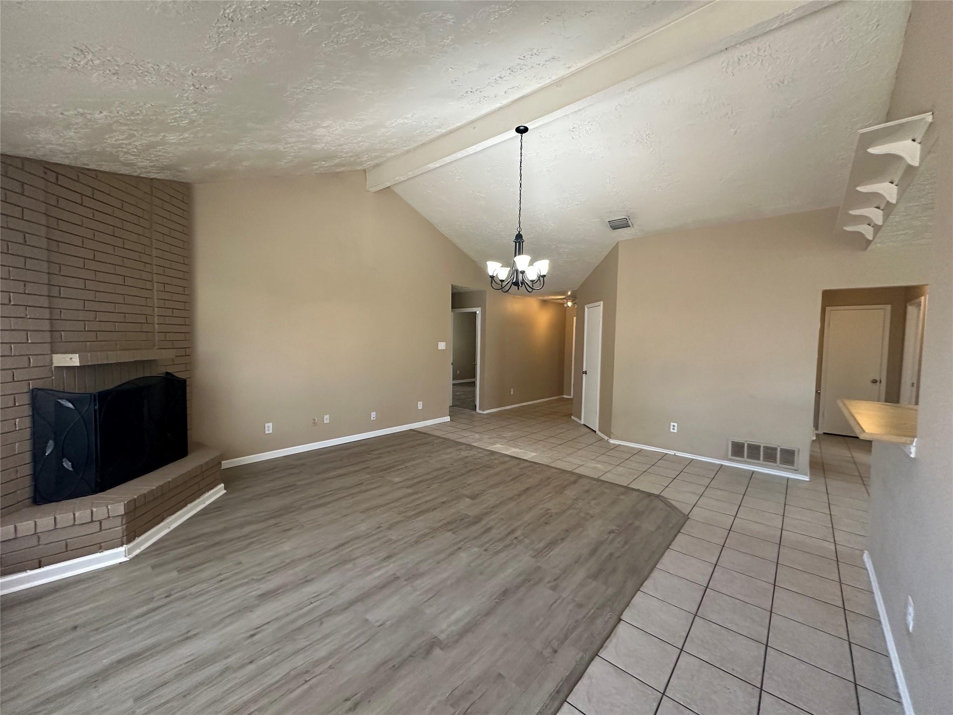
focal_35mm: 14
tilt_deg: -2.7
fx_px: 385
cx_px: 476
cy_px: 358
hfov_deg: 102.1
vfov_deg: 85.7
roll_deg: -1.3
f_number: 2.2
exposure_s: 1/120
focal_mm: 2.22
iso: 320
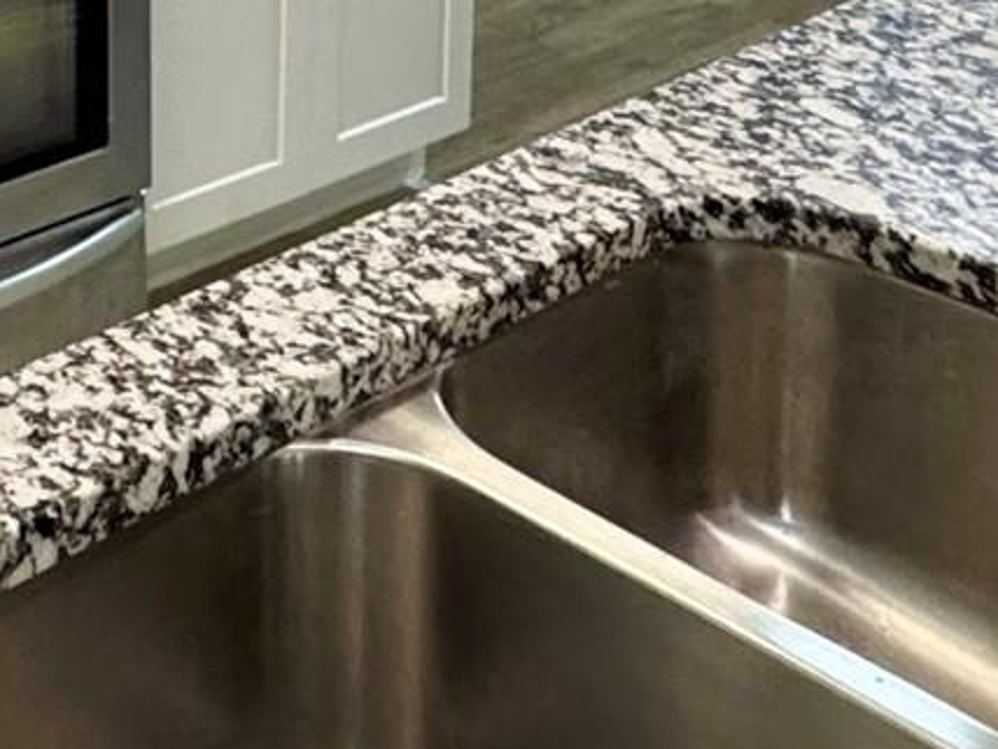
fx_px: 1932
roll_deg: -0.2
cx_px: -245
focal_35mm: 67
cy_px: -541
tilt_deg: -5.7
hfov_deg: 25.5
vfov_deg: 18.1
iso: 250
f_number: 2.2
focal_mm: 2.22
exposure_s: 1/120
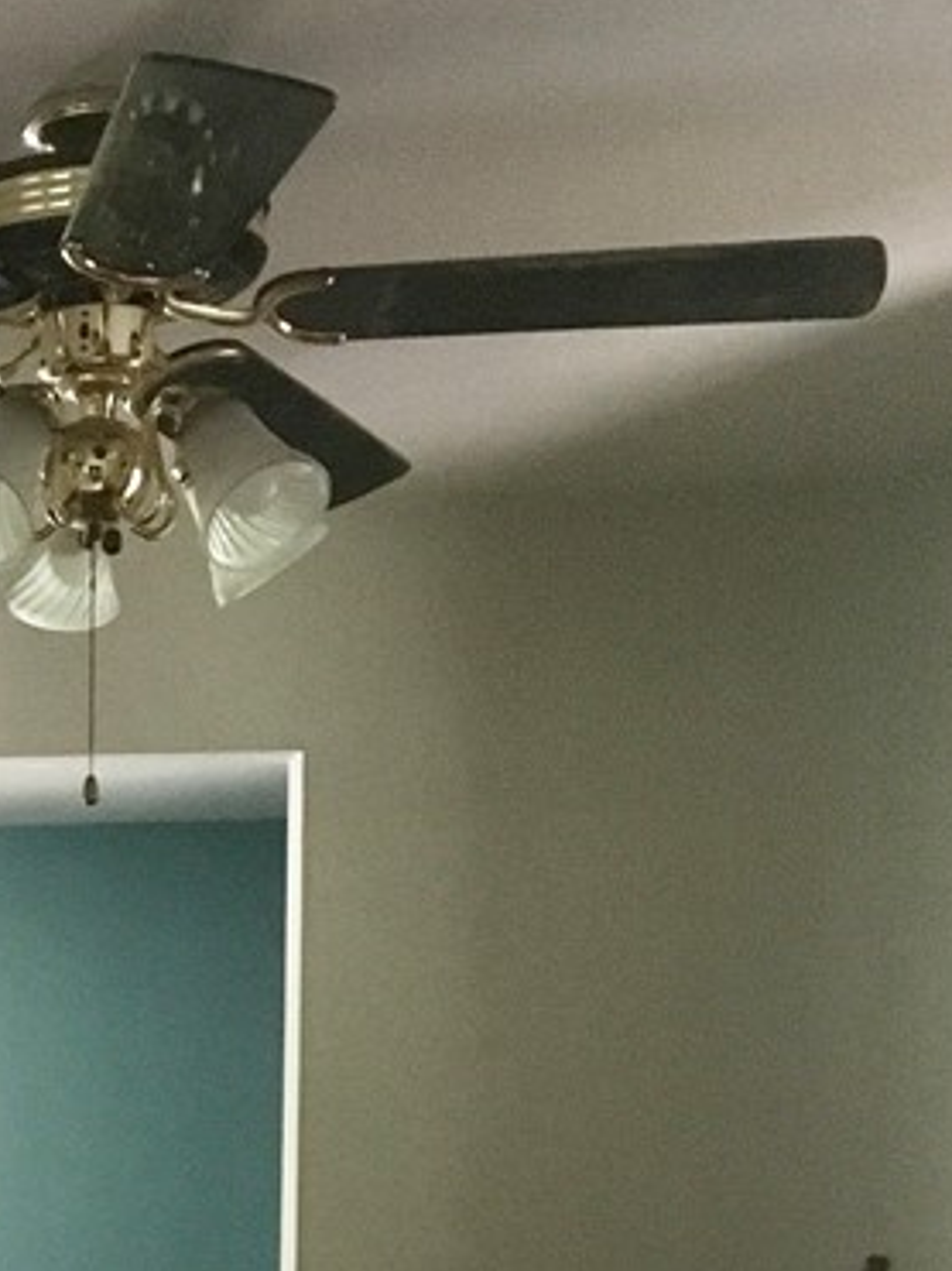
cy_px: 1559
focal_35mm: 80
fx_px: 2935
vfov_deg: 22.4
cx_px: -264
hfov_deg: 17.4
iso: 250
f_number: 2.2
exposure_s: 1/15
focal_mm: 4.15
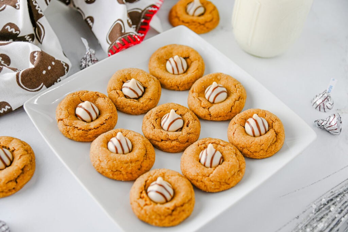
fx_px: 502
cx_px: 174
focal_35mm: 52
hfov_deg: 38.2
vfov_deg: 25.9
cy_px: 116
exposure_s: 1/125
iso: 320
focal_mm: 52
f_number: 4
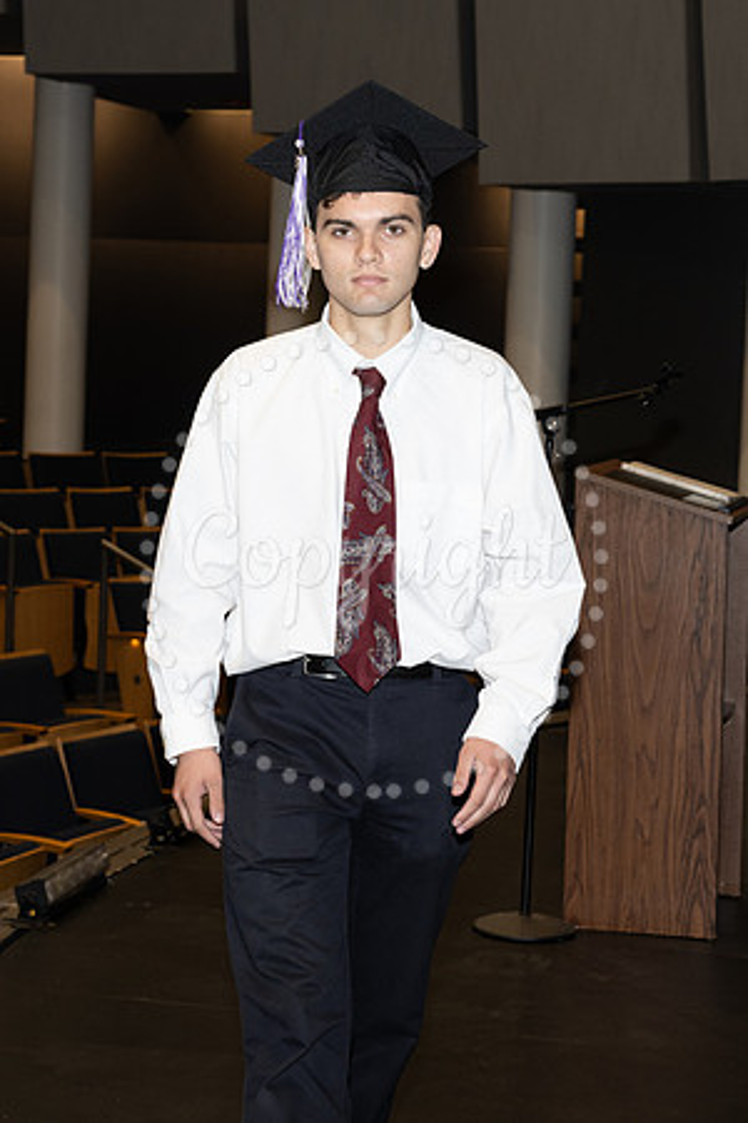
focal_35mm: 81
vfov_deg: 25.1
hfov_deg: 16.9
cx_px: 403
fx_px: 2521
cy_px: 493
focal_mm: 48
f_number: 5
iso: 1000
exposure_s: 1/125
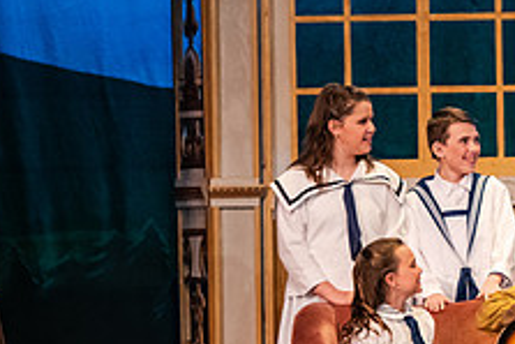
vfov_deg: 4.2
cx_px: 561
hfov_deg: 6.3
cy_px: 250
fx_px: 4652
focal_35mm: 325
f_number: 3.2
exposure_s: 1/200
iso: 3200
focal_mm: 125
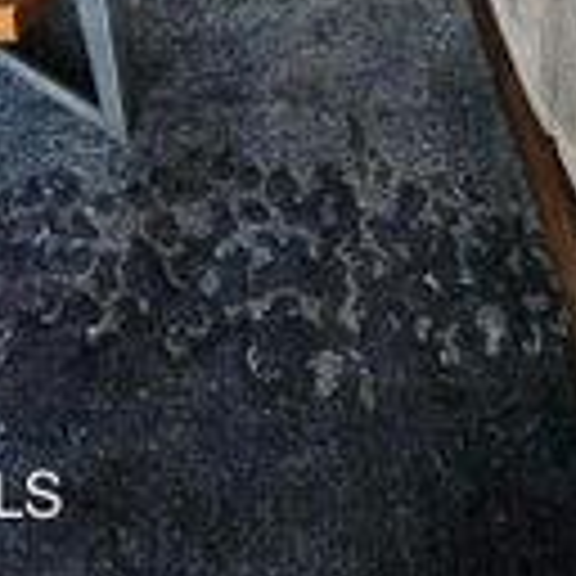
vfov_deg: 21.7
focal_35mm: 43
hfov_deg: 38.6
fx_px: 810
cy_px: -486
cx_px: 184
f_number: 2.2
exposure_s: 1/50
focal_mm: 2.2
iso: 80
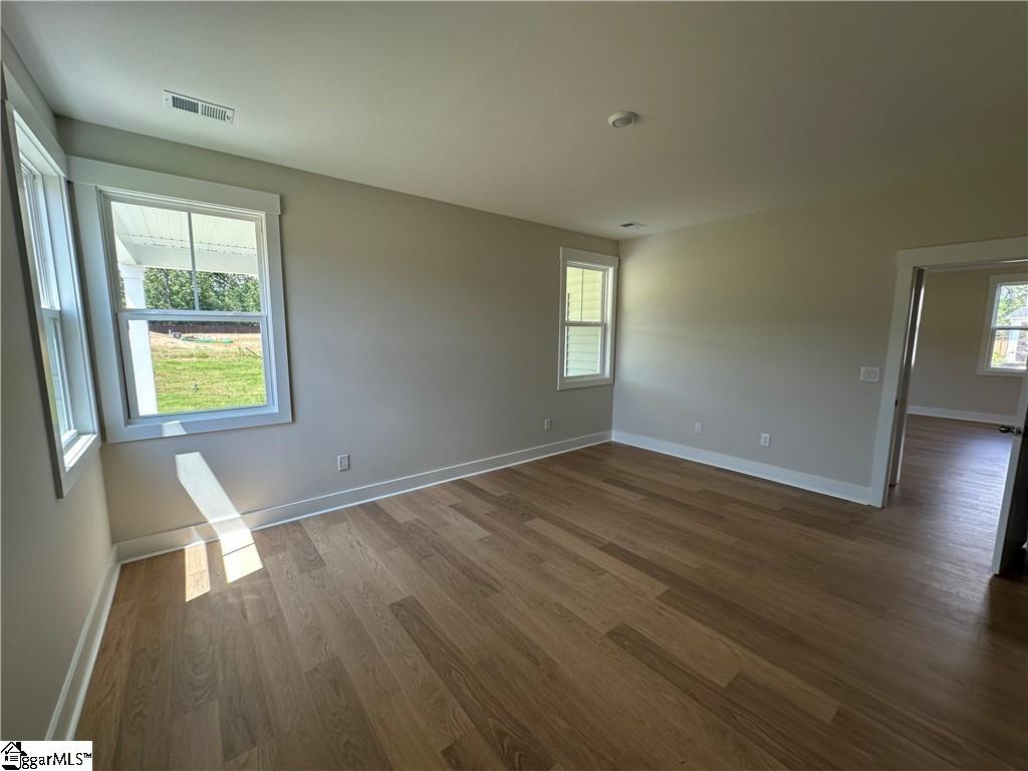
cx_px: 514
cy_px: 386
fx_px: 416
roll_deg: -0.7
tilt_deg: -6.5
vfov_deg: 85.7
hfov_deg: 102.1
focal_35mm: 14
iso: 64
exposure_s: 1/120
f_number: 2.2
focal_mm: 2.22
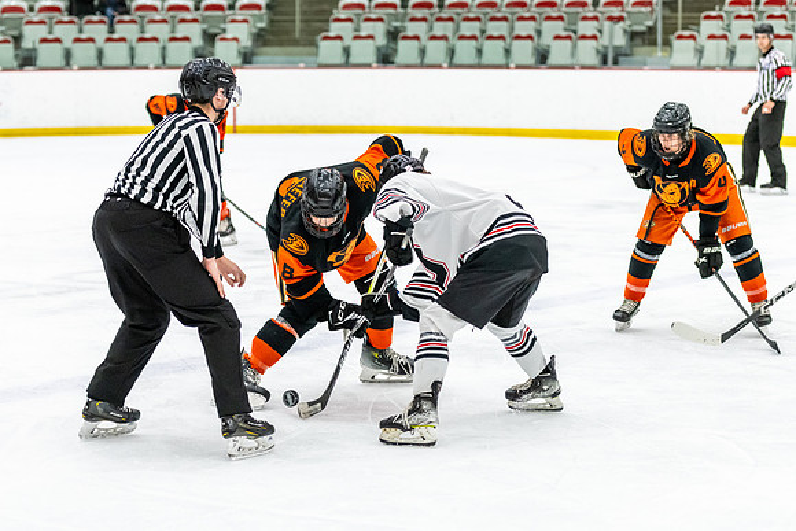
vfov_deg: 12.5
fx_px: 2419
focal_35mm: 109
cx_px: 392
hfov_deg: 18.7
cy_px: 226
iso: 4000
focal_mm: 85
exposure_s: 1/640
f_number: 2.8
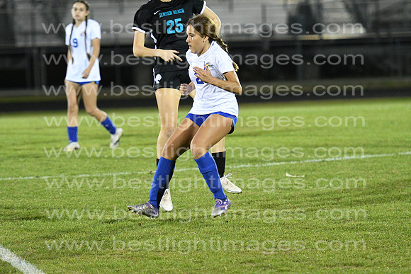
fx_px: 2655
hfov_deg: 8.9
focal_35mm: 232
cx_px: 206
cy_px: 137
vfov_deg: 5.9
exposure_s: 1/800
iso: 5600
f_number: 2.8
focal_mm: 155
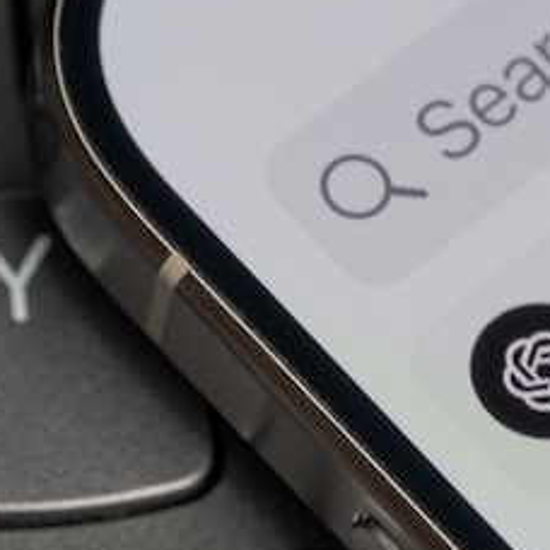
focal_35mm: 313
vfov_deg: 5.6
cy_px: 224
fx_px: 5626
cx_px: 777
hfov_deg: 5.6
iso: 200
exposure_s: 1/30
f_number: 11
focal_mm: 105
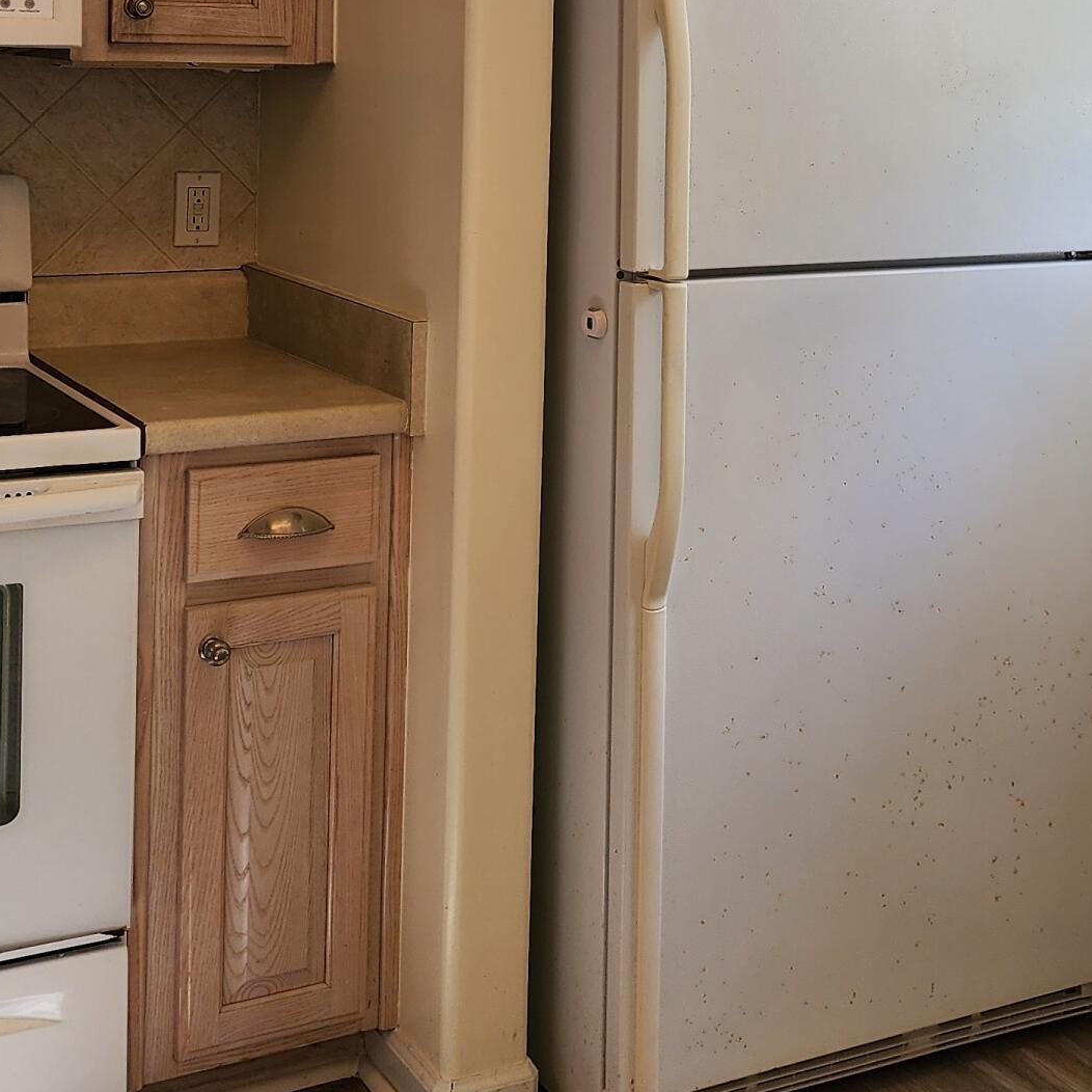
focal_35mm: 58
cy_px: 168
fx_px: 2070
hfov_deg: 29.4
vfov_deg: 28.7
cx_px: 678
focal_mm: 6.4
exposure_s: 1/120
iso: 50
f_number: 1.8
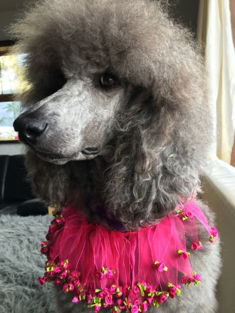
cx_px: 118
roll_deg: +1.4
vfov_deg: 61.7
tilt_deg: -6.3
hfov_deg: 48.2
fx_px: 262
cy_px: 156
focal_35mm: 29
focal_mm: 4.15
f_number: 2.2
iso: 32
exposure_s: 1/60
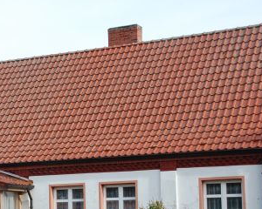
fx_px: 830
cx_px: 30
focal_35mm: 107
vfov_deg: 14.3
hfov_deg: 17.7
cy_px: 165
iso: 200
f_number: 7.1
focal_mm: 38
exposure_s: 1/200
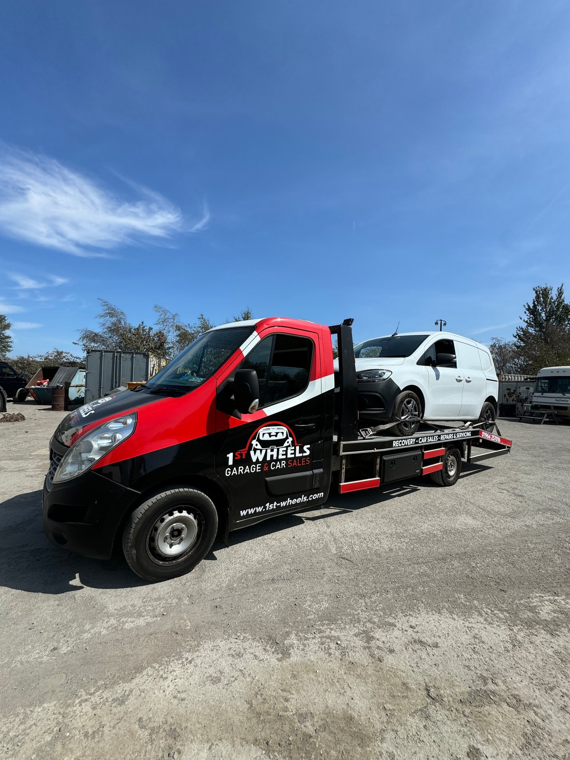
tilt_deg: +1.4
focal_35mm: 14
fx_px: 307
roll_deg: -0.8
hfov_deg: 85.7
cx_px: 285
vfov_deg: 102.1
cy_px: 380
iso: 50
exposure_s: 1/2028
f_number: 2.2
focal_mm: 2.22
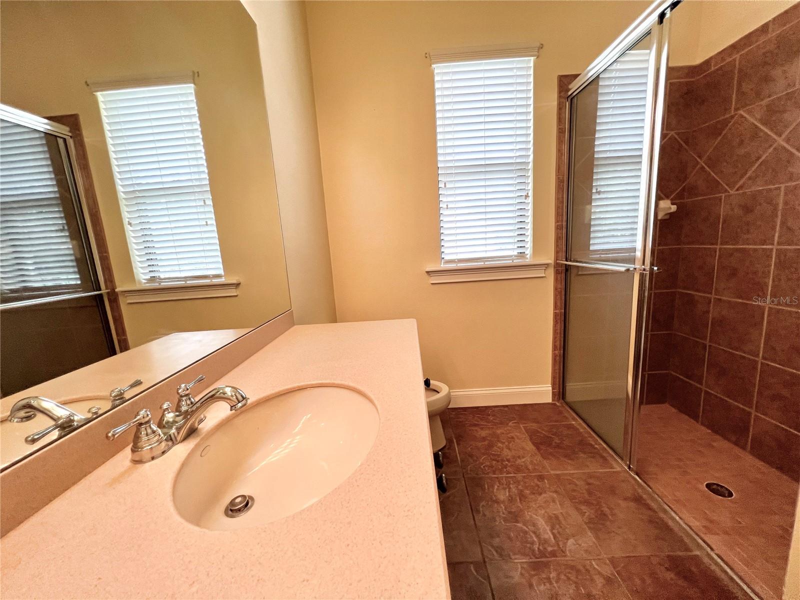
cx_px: 400
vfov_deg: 89.9
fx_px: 300
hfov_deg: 106.2
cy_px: 300
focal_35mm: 13
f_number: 1.8
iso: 200
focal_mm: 1.57
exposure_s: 1/120
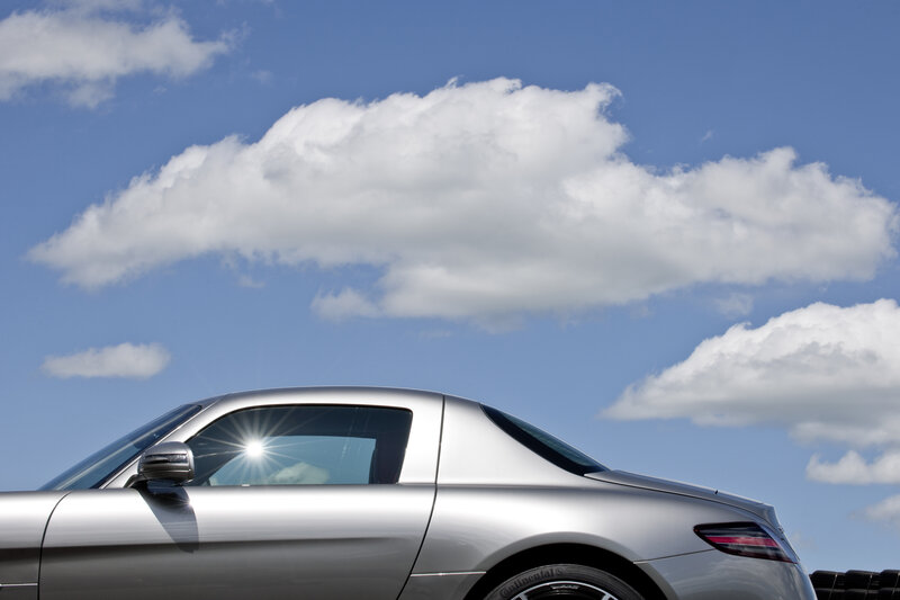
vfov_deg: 16.6
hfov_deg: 24.8
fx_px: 2049
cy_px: 300
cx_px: 450
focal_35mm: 82
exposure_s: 1/200
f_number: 11
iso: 100
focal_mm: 82
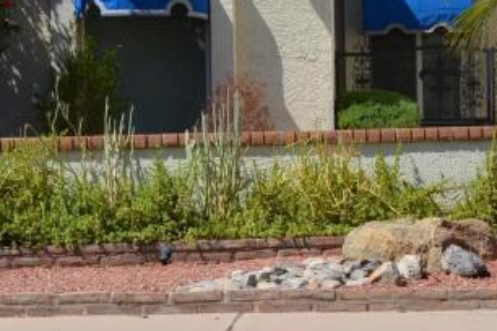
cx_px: 507
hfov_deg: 13.7
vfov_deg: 9.3
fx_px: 2029
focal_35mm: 147
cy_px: 21
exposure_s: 1/250
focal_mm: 26
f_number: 8
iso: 100
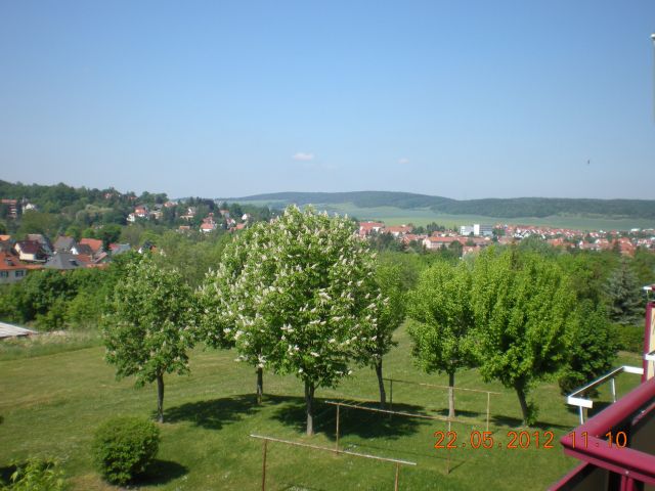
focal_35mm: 38
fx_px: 719
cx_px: 328
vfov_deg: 37.7
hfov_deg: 49.0
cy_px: 246
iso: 64
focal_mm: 6.3
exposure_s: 1/318
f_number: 4.6
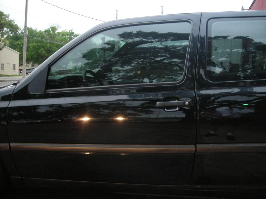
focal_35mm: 38
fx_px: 292
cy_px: 100
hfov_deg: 49.0
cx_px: 133
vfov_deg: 37.7
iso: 200
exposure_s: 1/30
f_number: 3.2
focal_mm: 6.3
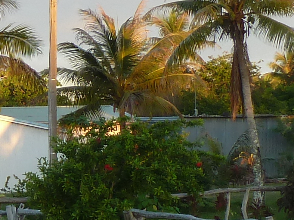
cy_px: 210
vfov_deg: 6.1
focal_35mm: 244
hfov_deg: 7.8
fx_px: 2072
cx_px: -289
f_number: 3.8
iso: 80
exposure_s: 1/50
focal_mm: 7.9
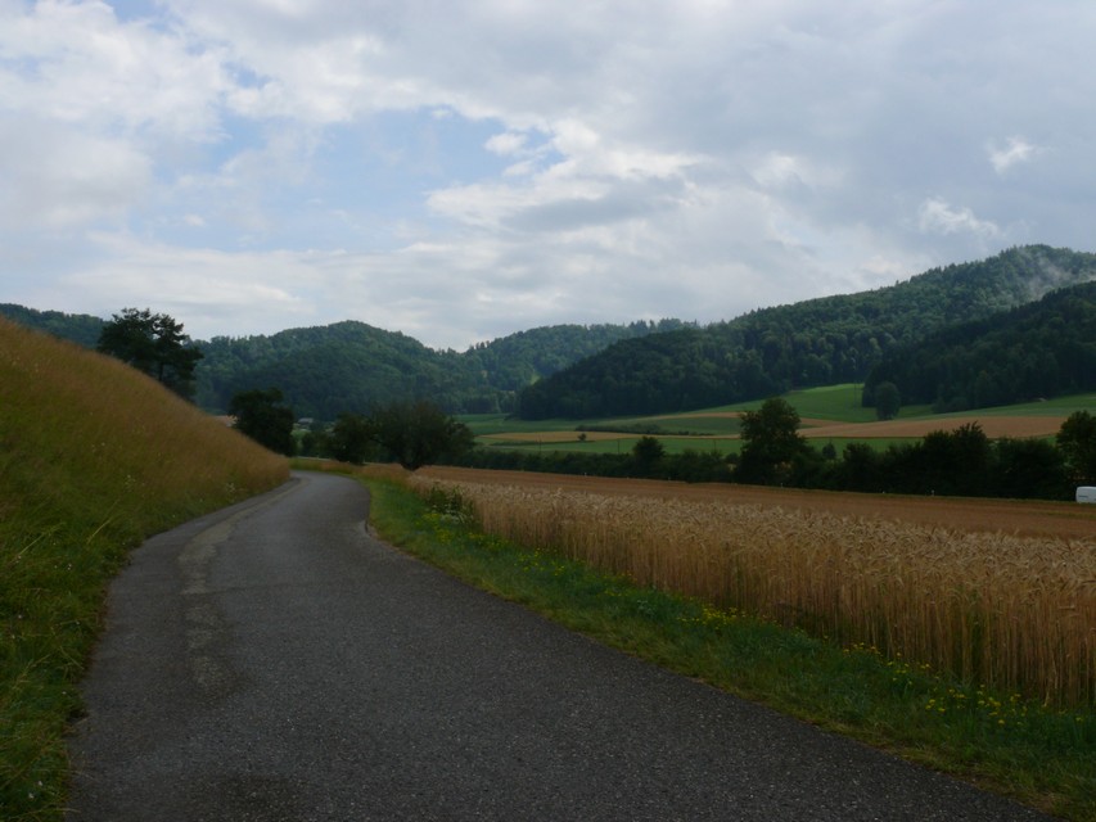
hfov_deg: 52.6
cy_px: 411
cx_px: 548
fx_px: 1108
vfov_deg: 40.7
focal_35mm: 35
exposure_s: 1/400
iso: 100
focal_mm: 7.4
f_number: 8
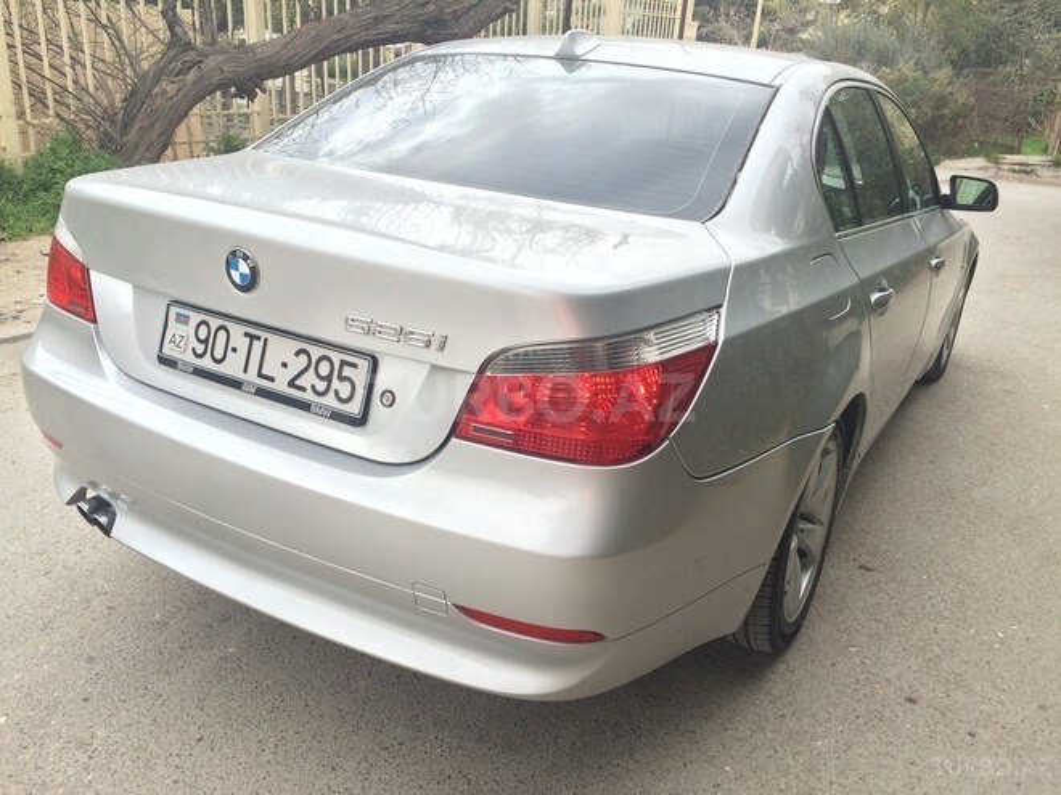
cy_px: 398
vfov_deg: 48.2
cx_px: 530
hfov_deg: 61.7
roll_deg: -2.7
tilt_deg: -23.1
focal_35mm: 29
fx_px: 889
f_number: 2.2
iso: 32
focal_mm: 4.15
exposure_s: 1/419
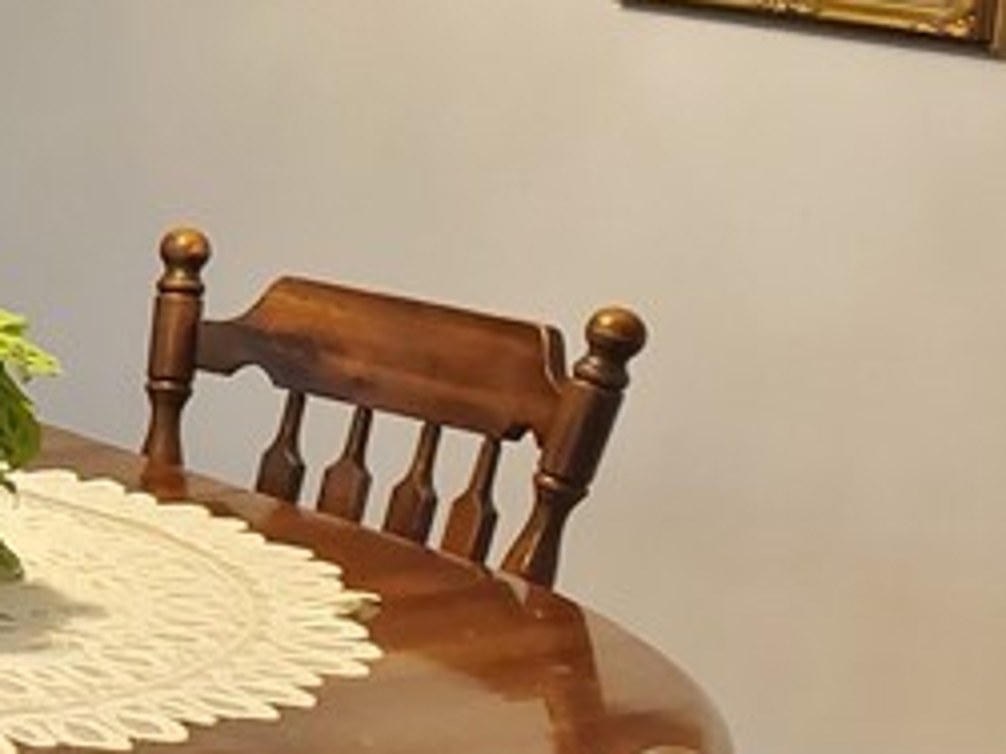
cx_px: -942
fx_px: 3079
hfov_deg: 15.3
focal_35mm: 106
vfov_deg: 13.9
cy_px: 233
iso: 250
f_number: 2.4
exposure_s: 1/39
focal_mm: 4.3
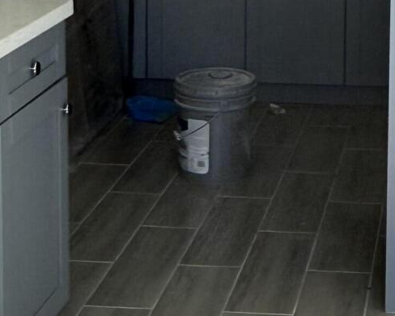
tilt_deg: -4.0
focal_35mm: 96
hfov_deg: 19.5
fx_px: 1122
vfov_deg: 15.5
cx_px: 372
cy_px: -60
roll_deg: -1.0
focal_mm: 2.22
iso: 50
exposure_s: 1/99
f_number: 2.2
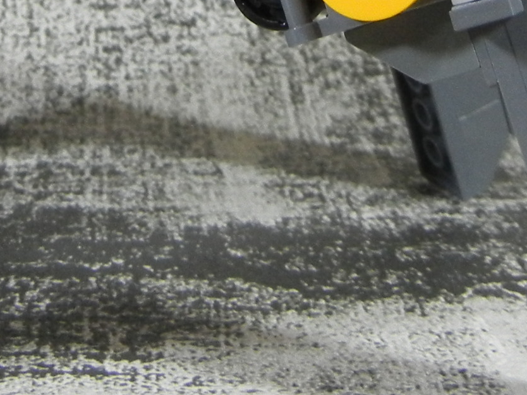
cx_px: 116
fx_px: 2025
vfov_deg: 10.7
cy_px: -201
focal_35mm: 133
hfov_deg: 14.7
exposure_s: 1/36
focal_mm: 6.2
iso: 400
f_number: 3.6
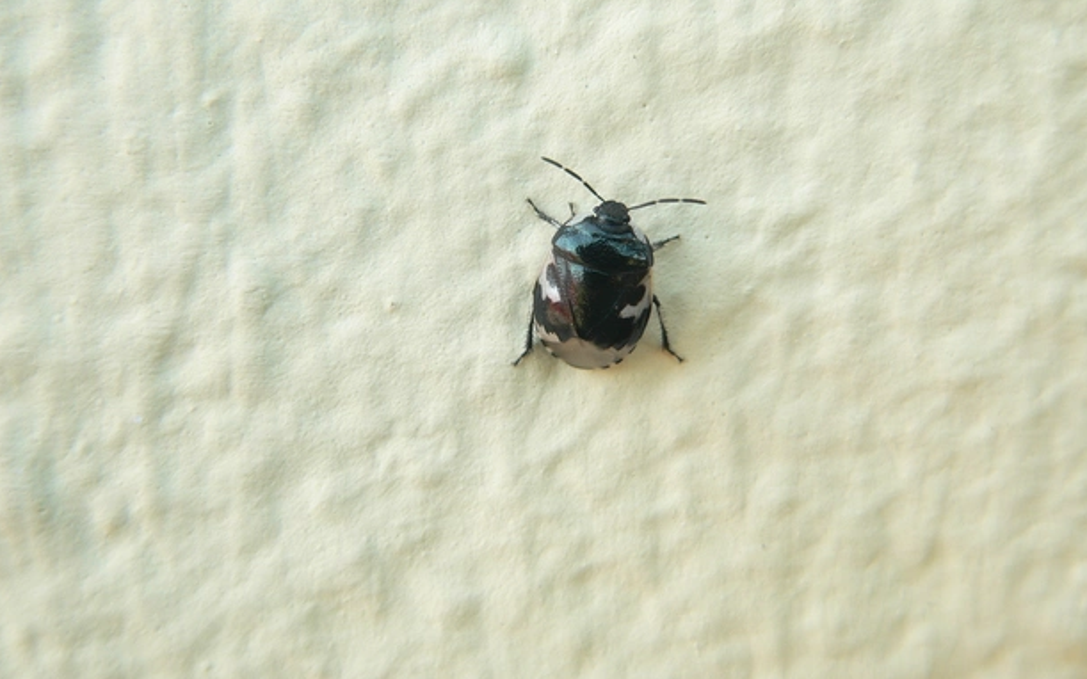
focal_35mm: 91
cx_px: 550
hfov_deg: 22.8
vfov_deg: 14.4
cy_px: 260
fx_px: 2696
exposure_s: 1/60
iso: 100
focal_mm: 13.6
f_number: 3.7
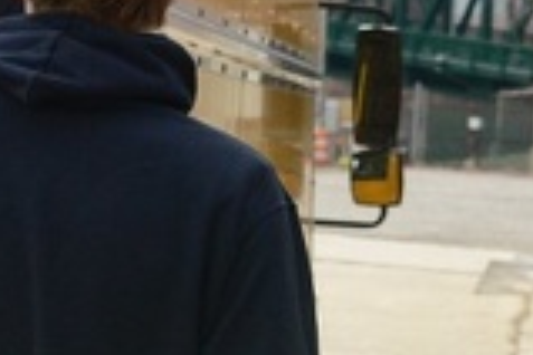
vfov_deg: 5.9
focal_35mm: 229
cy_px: -258
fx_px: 3390
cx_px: -459
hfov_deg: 8.6
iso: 2800
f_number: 5
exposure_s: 1/8000
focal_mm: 46
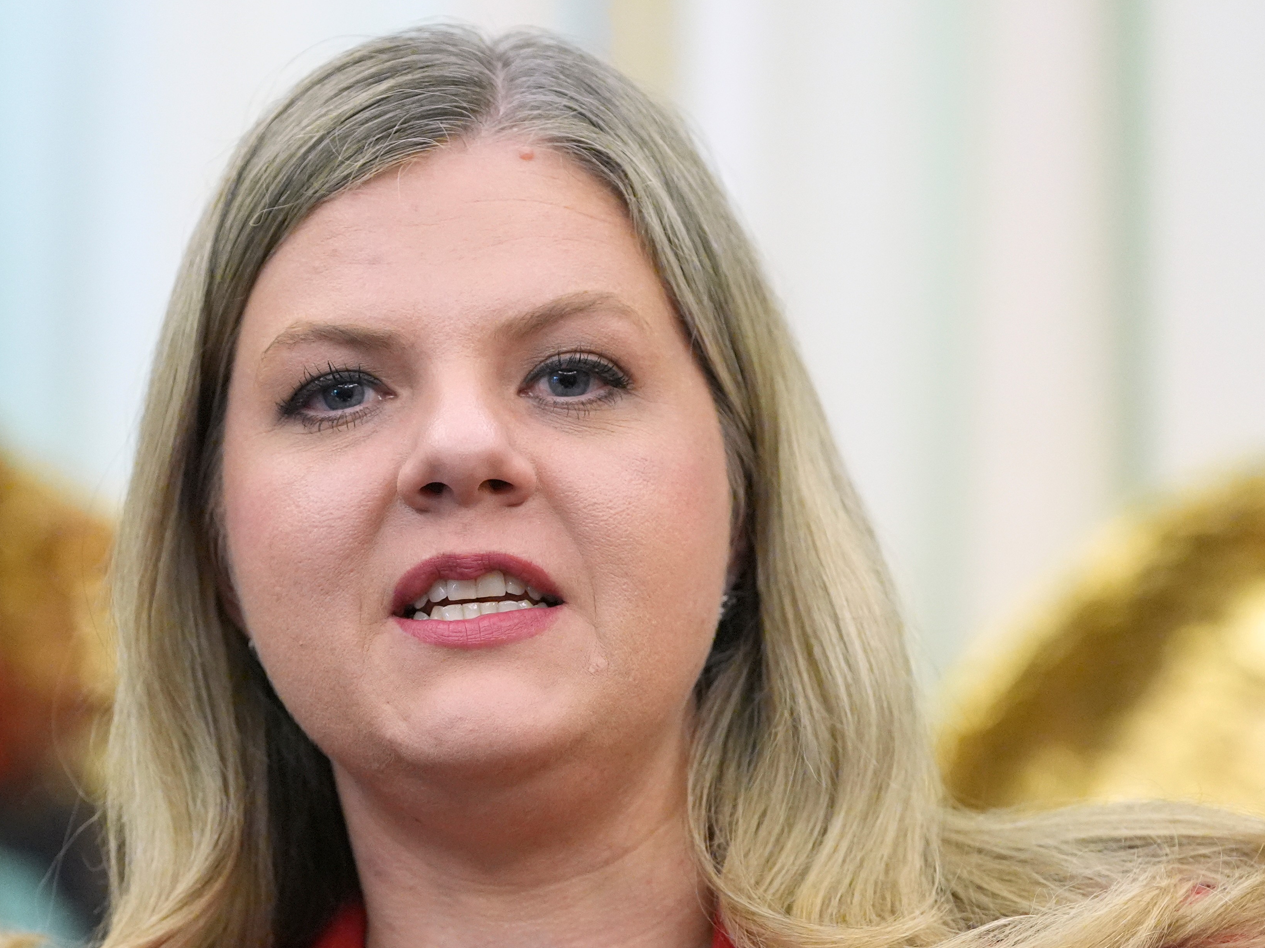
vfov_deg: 4.2
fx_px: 12936
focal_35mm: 354
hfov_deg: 5.6
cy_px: 689
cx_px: 672
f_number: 3.2
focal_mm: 200
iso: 5000
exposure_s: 1/320
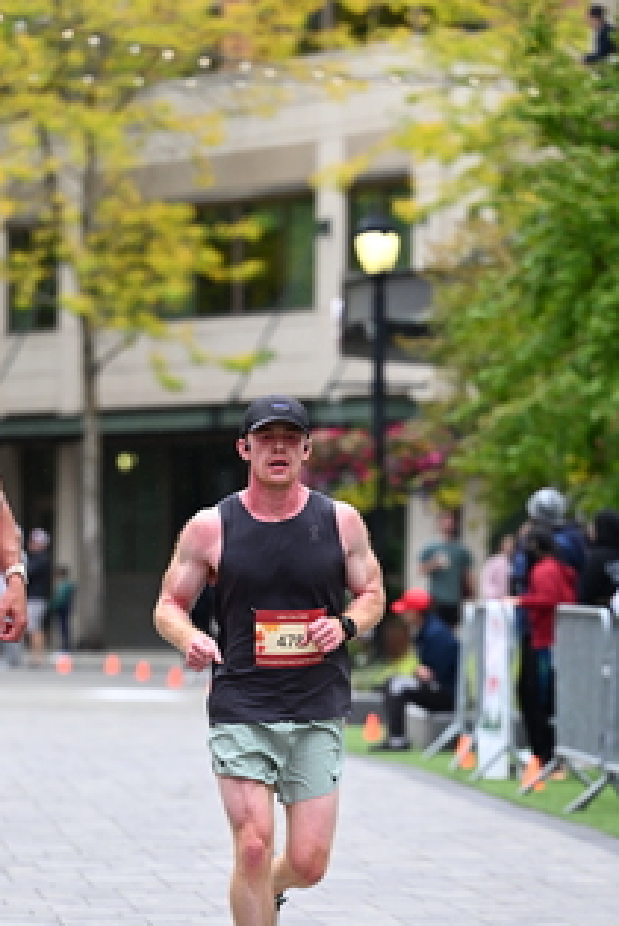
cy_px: 705
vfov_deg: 9.8
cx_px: 267
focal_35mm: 210
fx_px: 5404
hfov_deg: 6.6
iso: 1250
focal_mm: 120
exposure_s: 1/2500
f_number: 2.8
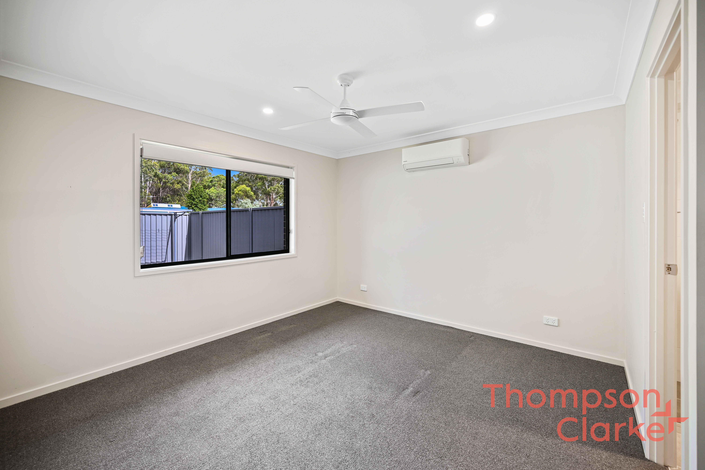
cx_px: 352
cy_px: 235
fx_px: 274
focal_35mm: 14
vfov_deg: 81.3
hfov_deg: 104.2
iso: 100
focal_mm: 14
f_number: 4
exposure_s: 1/10
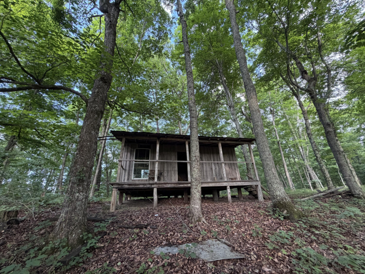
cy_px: 137
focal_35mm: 14
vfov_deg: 85.7
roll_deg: +2.3
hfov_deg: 102.1
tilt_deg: +24.1
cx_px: 182
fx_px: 148
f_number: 2.2
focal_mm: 2.22
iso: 320
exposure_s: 1/88
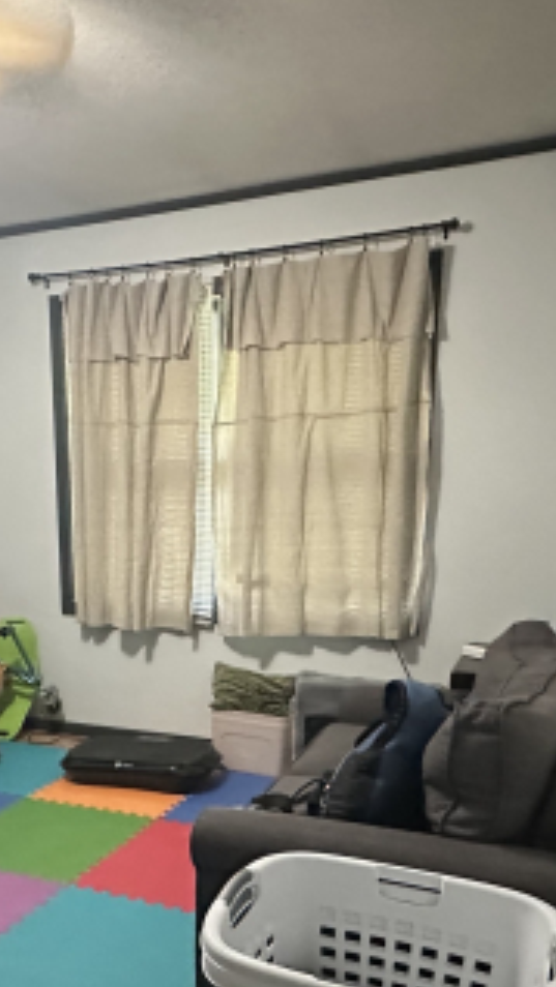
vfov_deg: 58.6
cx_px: 200
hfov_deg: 36.4
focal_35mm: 32
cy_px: 708
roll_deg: -0.2
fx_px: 838
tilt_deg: -14.1
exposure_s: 1/40
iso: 1250
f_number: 2.2
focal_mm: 2.22
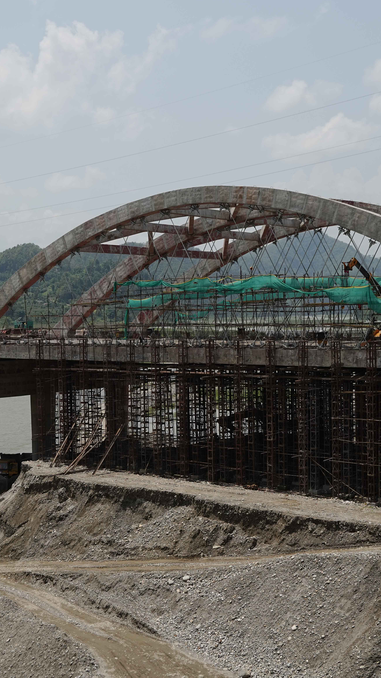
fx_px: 934
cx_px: 201
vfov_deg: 39.9
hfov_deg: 23.1
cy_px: 338
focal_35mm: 52
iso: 200
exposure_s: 1/4000
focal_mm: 33
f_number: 3.5
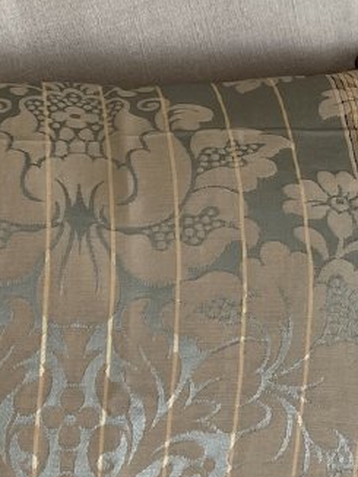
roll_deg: -1.8
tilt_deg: -41.9
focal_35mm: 92
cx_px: 13
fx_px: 1267
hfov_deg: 15.8
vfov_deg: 21.1
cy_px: 370
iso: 125
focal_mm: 5.1
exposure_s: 1/111
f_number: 1.6
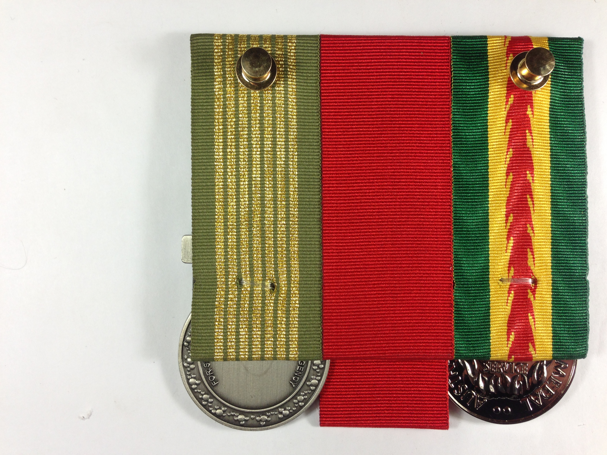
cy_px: 228
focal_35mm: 33
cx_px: 304
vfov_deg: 42.9
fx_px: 579
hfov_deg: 55.4
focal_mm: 4.13
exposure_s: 1/60
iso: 50
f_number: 2.4
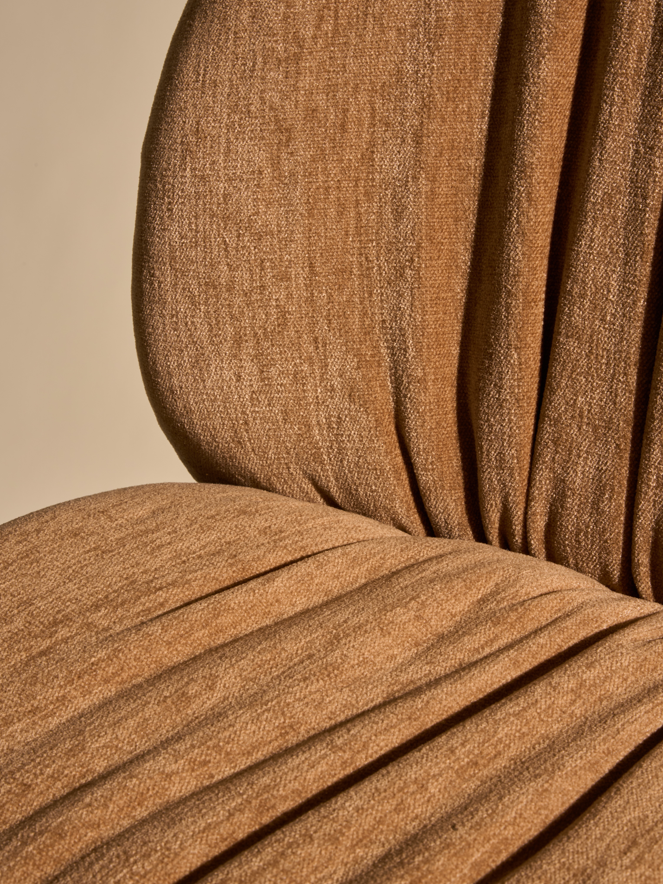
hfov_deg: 19.4
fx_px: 1941
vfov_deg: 25.7
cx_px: 332
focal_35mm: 76
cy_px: 422
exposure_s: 8
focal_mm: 70
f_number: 22
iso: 200
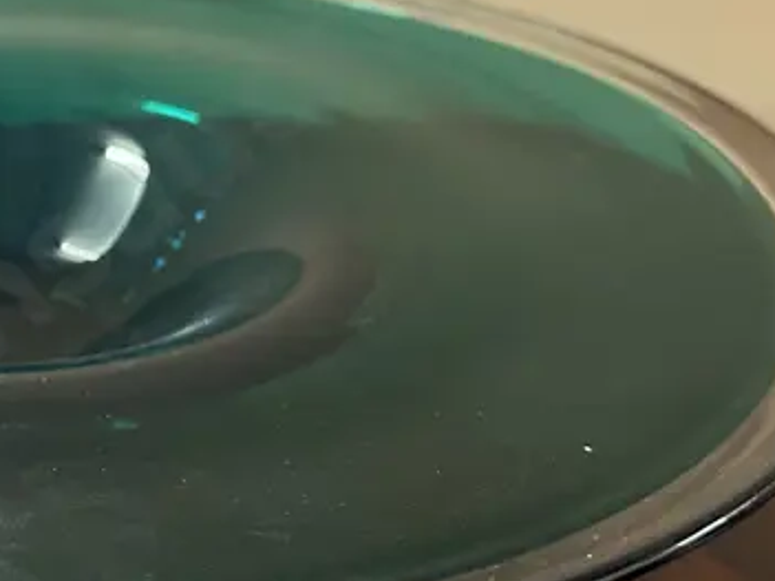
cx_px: 44
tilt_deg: -24.9
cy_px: 272
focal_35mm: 70
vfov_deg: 21.0
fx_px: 1567
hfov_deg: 26.6
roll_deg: -1.3
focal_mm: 6.86
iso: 500
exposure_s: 1/50
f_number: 1.78
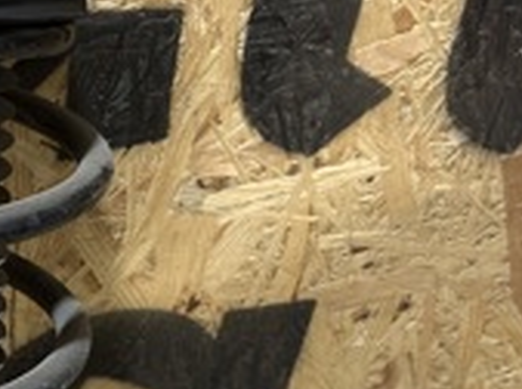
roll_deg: +2.0
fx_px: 1369
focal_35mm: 91
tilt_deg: -43.3
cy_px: 437
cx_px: -83
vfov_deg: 15.7
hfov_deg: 20.4
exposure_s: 1/50
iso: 125
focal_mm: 6.86
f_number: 1.78
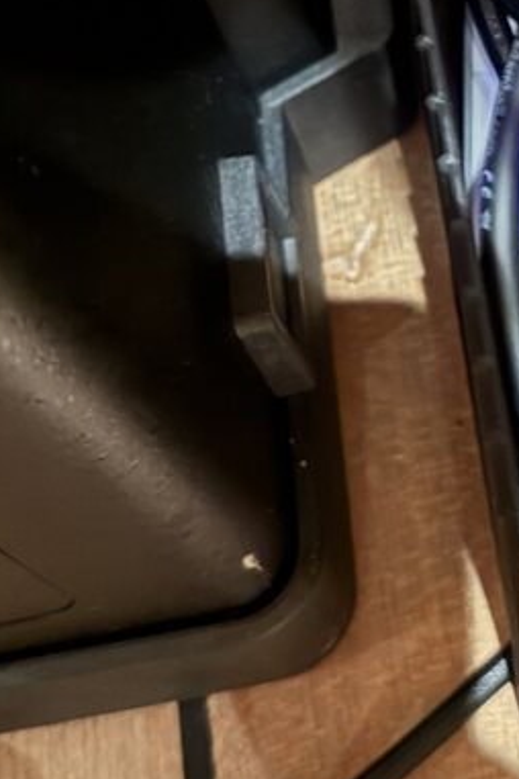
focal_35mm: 72
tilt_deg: -62.5
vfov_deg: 27.5
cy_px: 162
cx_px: 592
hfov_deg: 18.1
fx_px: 1557
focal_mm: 6.76
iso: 1600
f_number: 1.78
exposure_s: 1/5
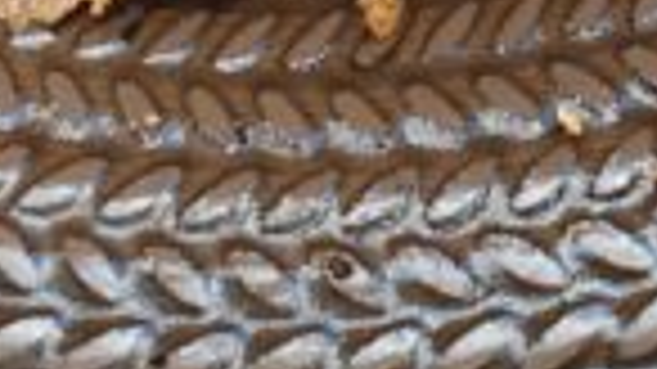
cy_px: -896
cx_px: 108
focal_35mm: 198
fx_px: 3448
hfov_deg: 10.8
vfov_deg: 5.6
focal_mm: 4.3
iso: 50
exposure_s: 1/239
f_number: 2.4
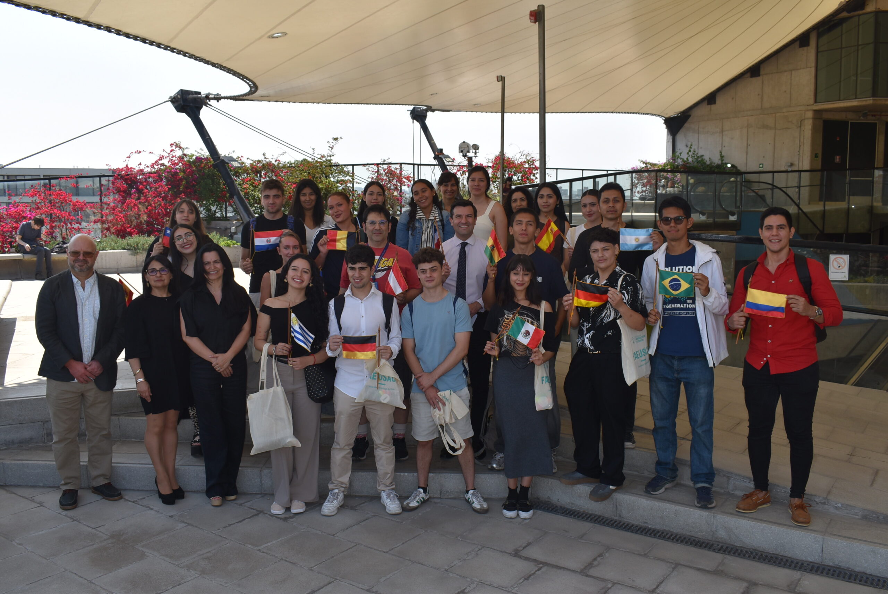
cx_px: 444
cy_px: 297
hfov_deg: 57.2
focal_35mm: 33
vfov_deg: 40.0
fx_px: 815
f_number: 8
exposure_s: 1/200
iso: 100
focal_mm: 22
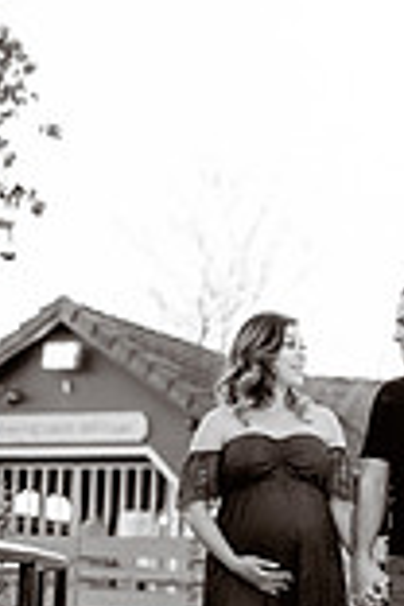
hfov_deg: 9.5
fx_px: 2424
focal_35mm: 144
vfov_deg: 14.2
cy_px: 260
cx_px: 346
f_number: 1.4
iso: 250
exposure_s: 1/500
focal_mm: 50
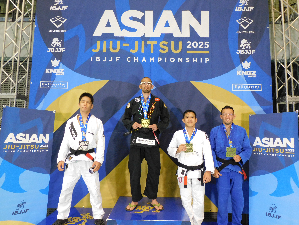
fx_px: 207
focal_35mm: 24
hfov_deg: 71.6
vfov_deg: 56.8
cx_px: 150
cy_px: 112
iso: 400
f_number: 3.3
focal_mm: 4.3
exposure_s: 1/25
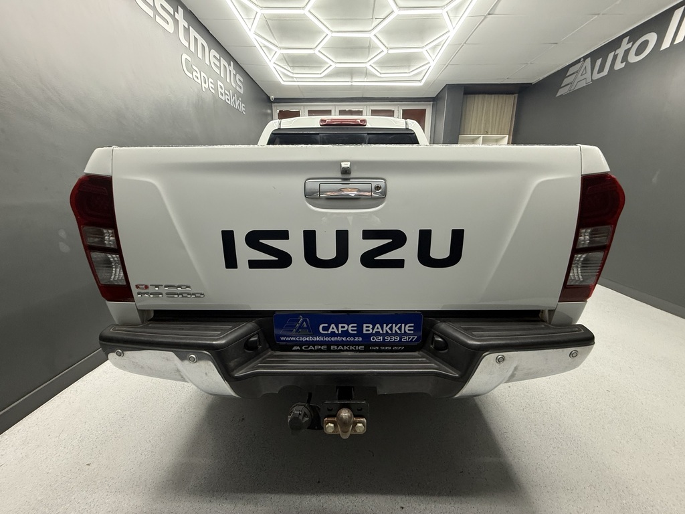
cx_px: 342
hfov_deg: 102.1
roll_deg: -0.9
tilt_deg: -13.1
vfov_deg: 85.7
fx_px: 277
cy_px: 257
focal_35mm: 14
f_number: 2.2
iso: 200
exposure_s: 1/50
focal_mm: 2.22
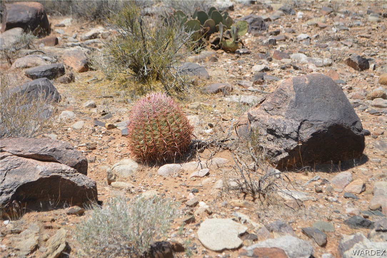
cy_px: 129
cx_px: 194
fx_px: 887
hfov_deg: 24.6
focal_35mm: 82
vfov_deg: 16.6
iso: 400
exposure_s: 1/1600
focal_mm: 55
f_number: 6.3
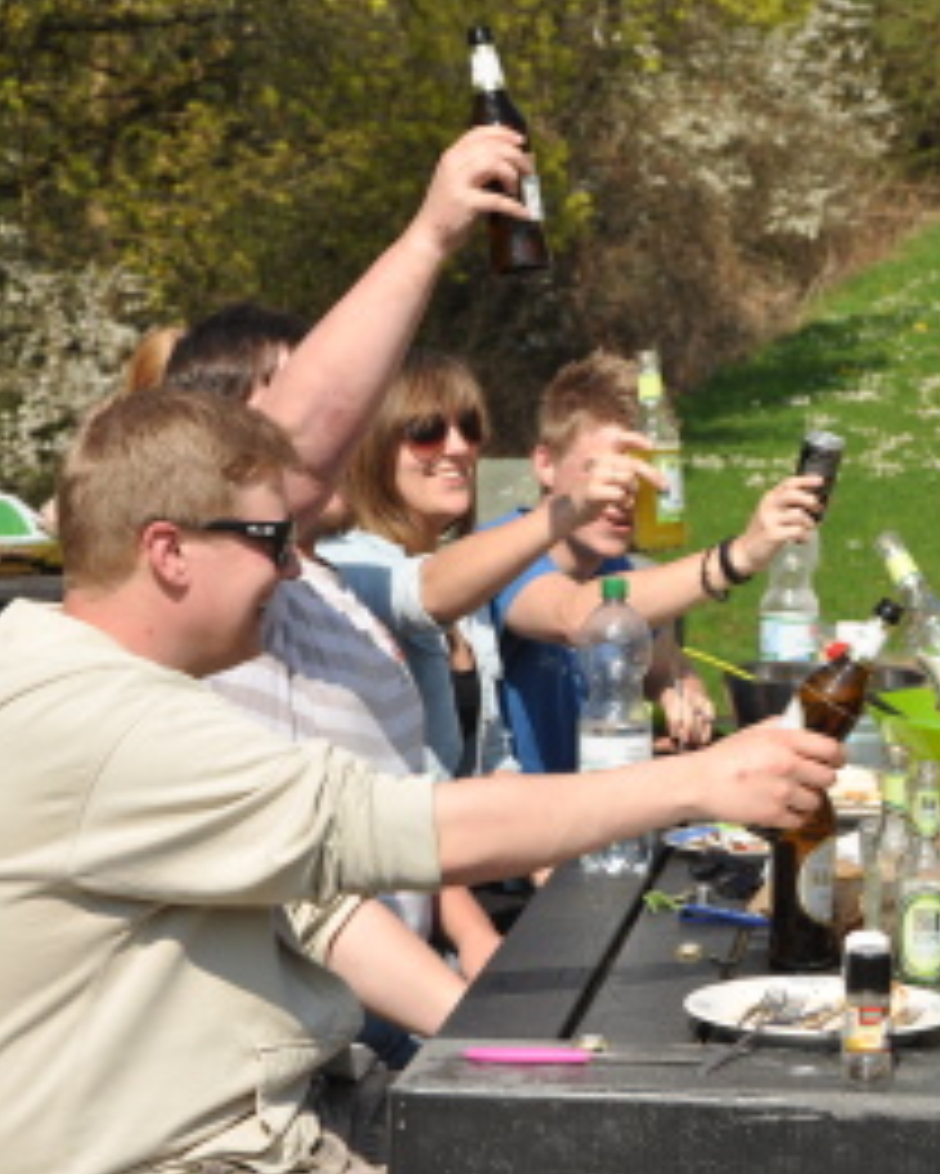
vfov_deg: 17.1
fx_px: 3893
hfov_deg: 13.7
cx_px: 801
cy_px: 591
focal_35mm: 112
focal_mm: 52
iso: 200
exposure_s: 1/800
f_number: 7.1
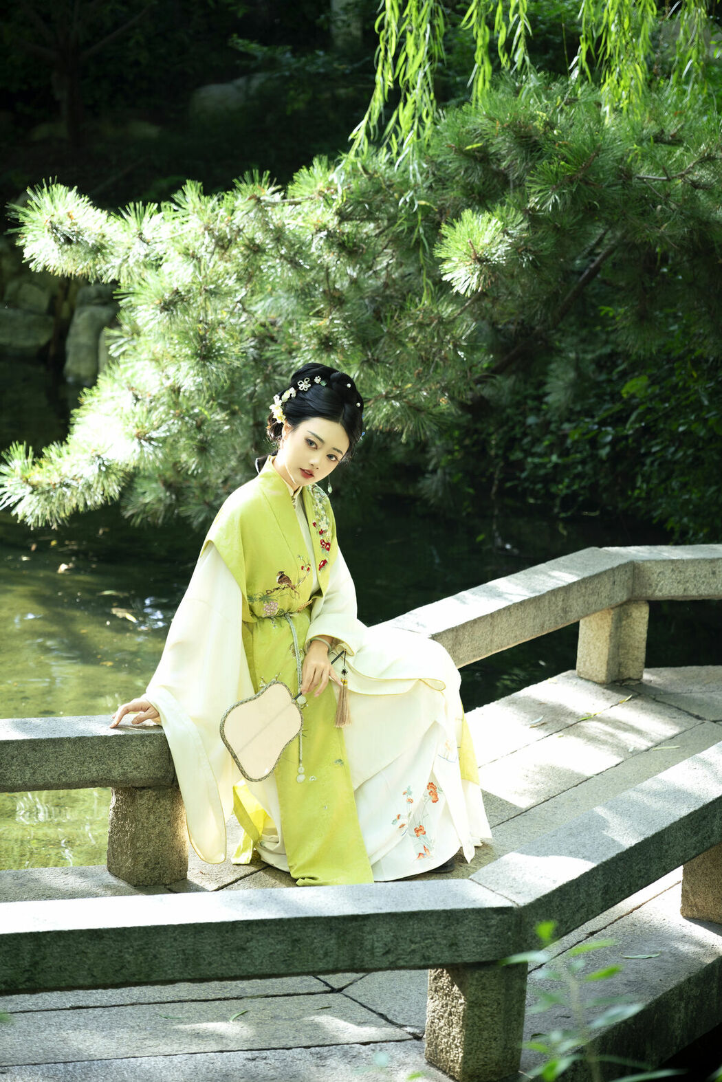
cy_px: 541
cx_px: 361
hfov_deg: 13.8
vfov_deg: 20.6
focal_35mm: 99
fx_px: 2977
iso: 400
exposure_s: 1/200
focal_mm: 99
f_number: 4
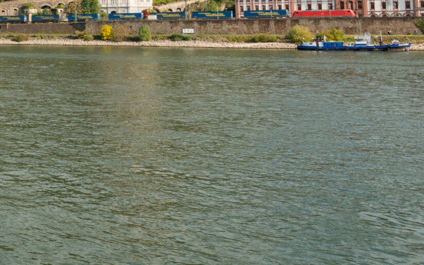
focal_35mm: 54
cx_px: -170
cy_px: -4
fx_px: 624
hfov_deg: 28.4
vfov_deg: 23.0
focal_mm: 17
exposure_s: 1/200
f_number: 8
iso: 100
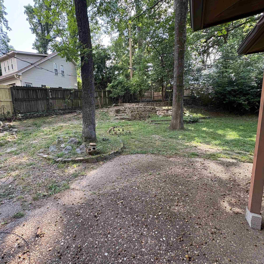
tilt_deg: -7.2
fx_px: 147
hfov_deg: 83.3
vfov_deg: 84.0
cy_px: 131
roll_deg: +2.6
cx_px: 111
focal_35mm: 17
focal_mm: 2.22
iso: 80
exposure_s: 1/99
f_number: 2.2
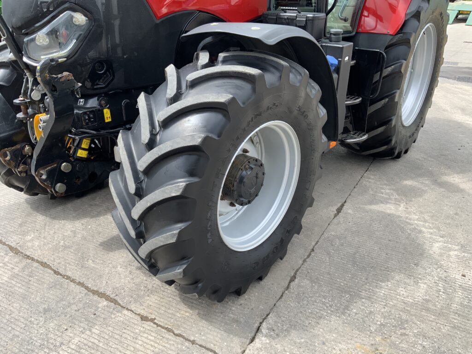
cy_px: 177
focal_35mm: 29
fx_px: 395
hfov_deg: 61.7
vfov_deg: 48.2
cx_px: 236
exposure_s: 1/568
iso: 16
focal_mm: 3
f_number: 1.8
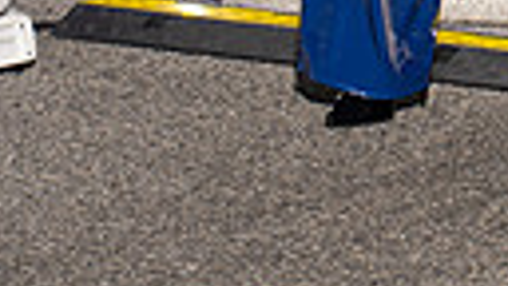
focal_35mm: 404
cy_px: -584
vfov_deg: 3.0
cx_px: 490
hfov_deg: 5.3
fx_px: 5442
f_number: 6.3
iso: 1000
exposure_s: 1/200
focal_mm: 110
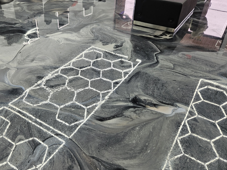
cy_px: 77
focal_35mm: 32
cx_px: 89
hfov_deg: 56.3
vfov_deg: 44.1
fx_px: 210
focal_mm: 5.4
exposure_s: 1/180
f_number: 1.8
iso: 80
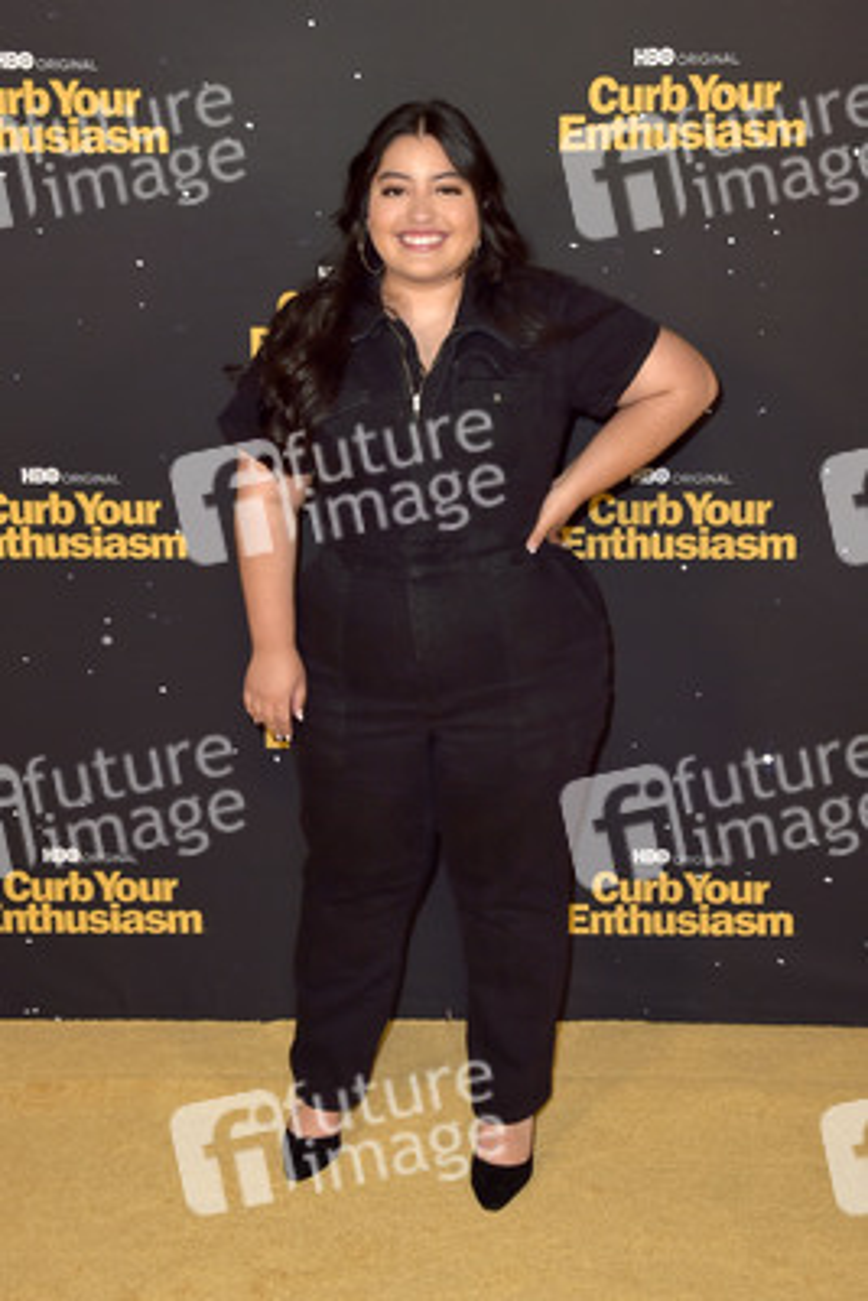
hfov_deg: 27.0
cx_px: 434
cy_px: 650
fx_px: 1807
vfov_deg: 39.6
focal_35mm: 50
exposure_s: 1/250
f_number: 7.1
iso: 320
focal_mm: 50
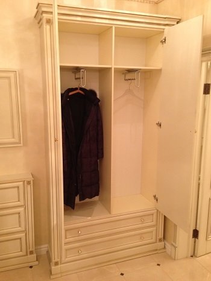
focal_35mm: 33
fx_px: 268
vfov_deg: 55.3
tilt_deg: -6.1
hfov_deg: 43.0
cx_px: 106
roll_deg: -0.3
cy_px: 140
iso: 100
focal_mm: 4.12
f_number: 2.4
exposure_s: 1/20
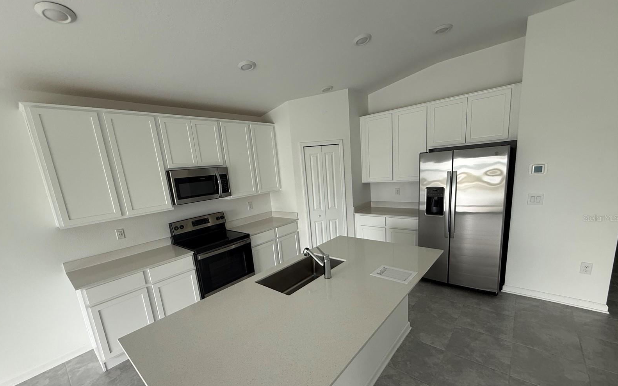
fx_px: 253
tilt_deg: -10.0
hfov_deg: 101.5
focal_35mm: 15
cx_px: 308
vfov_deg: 74.4
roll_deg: +6.6
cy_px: 218
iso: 100
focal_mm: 2.22
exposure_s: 1/99
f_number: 2.2
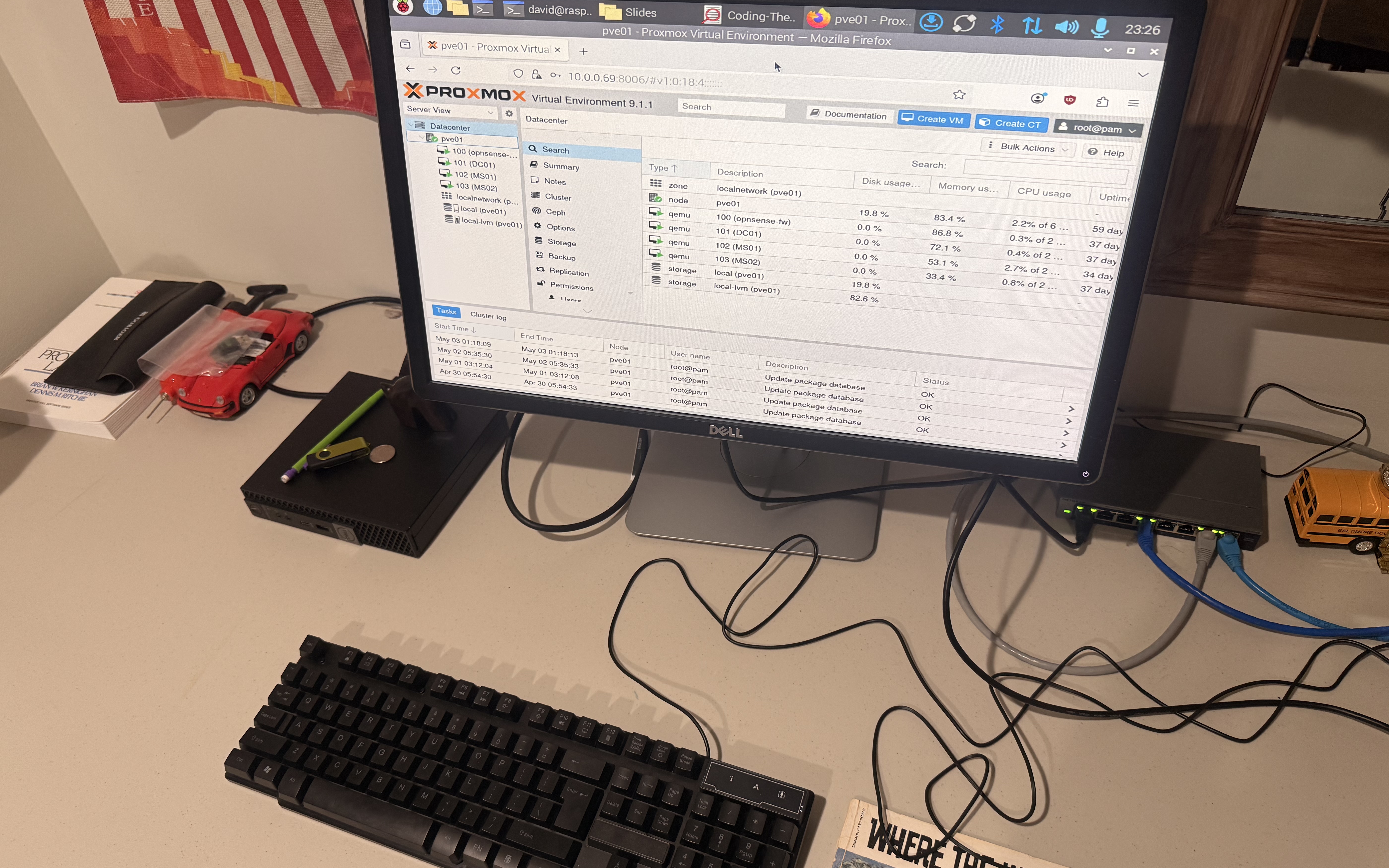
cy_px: 494
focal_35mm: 26
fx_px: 984
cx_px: 685
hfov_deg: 70.4
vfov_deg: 47.5
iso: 160
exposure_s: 1/120
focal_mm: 6.76
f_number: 1.78
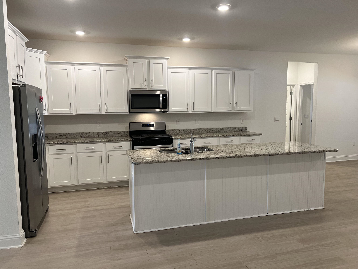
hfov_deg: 67.3
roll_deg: +1.0
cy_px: 134
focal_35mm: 26
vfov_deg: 53.1
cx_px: 179
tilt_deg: -6.1
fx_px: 269
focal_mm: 5.7
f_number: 1.5
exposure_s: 1/120
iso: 125
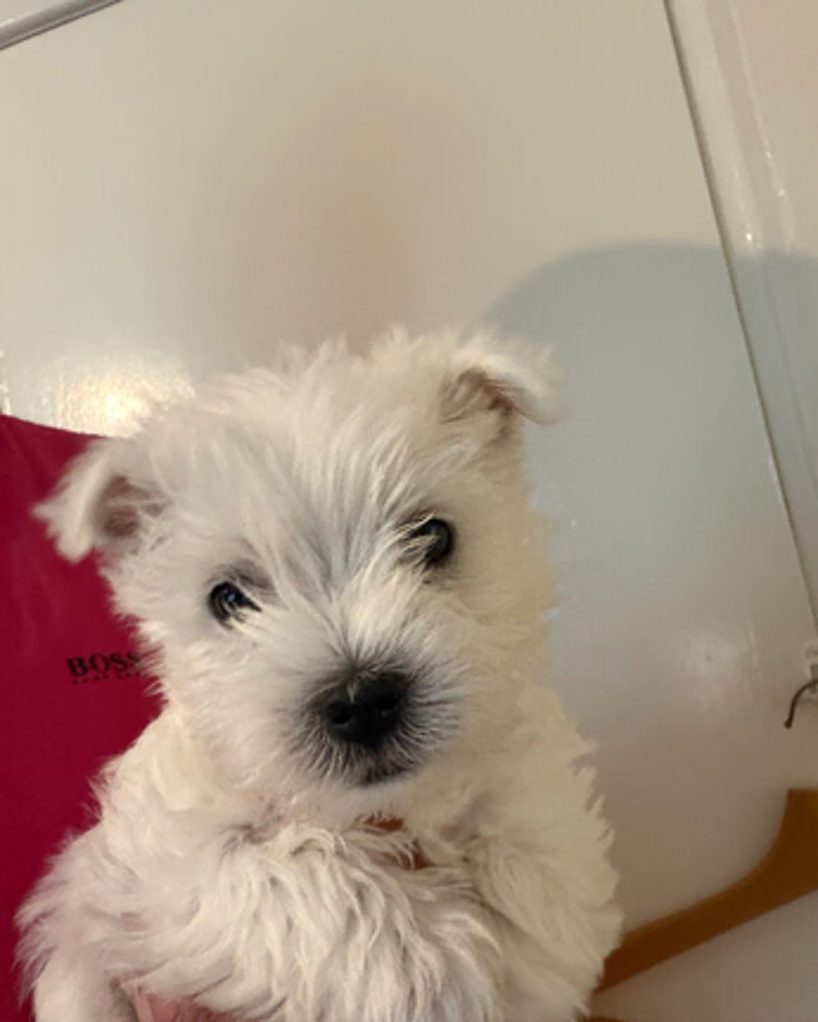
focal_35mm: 32
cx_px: 414
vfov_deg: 55.7
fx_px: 968
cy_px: 509
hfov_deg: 45.8
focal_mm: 2.71
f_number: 1.9
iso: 640
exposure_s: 1/30
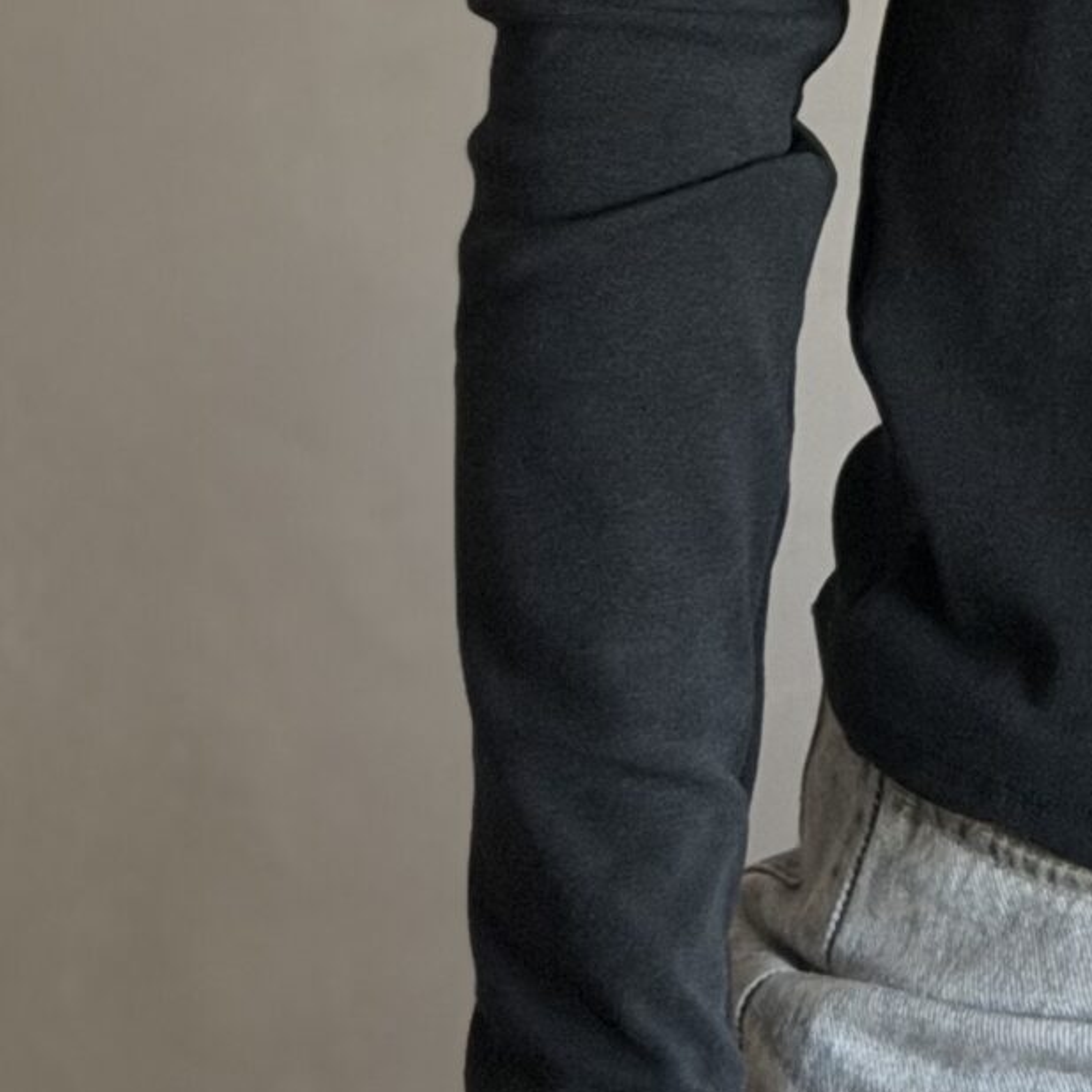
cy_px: -738
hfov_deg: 9.8
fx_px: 6282
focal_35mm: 176
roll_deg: -4.1
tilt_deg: -18.0
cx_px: 1416
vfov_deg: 9.5
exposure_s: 1/60
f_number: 1.78
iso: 250
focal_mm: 6.76
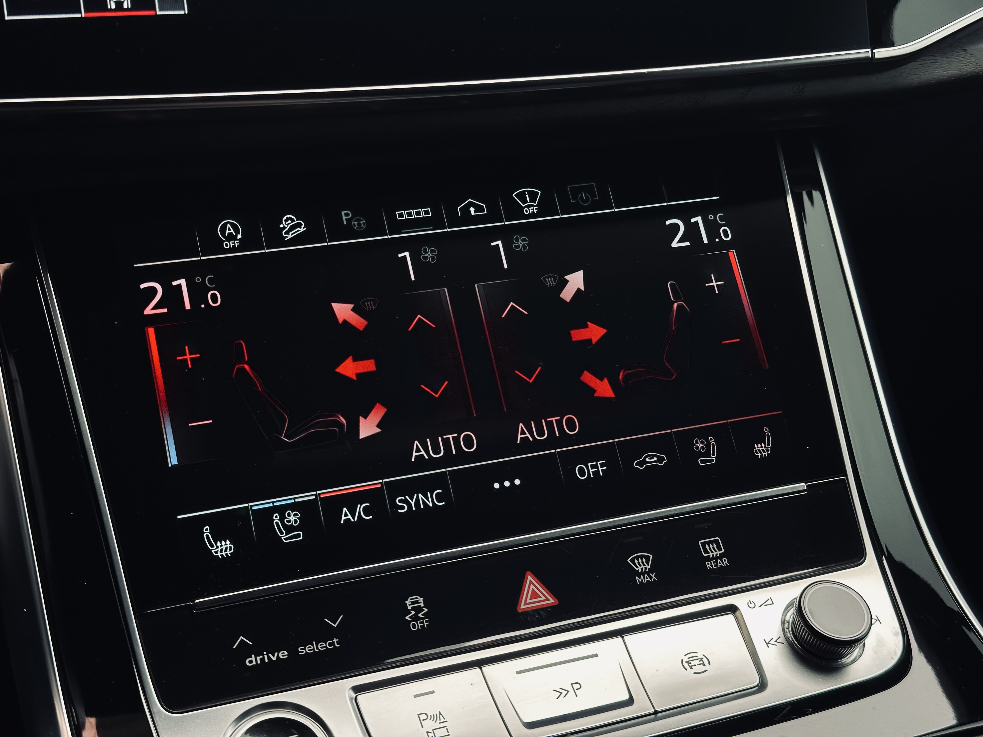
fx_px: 1363
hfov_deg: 39.7
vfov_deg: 30.3
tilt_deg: -35.7
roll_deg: -4.6
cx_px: 492
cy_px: 368
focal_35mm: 48
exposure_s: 1/225
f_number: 1.78
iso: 50
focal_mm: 6.86
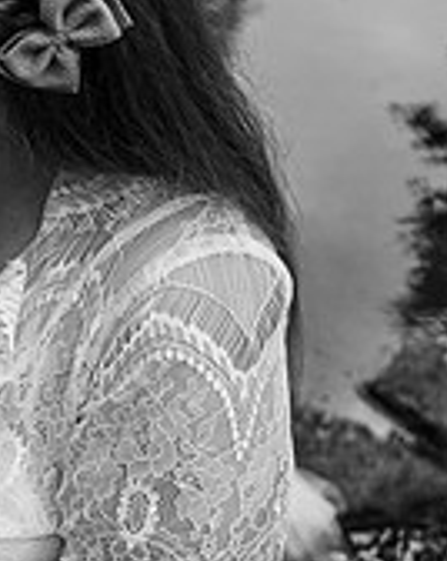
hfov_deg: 12.1
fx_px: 1938
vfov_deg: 16.4
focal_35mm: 117
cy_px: 399
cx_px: -357
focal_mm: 36
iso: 500
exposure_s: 1/1600
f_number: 2.8
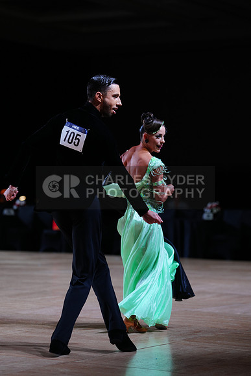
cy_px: 188
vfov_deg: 17.9
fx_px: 1191
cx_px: 126
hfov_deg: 12.0
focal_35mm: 114
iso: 500
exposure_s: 1/500
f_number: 2.8
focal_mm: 114
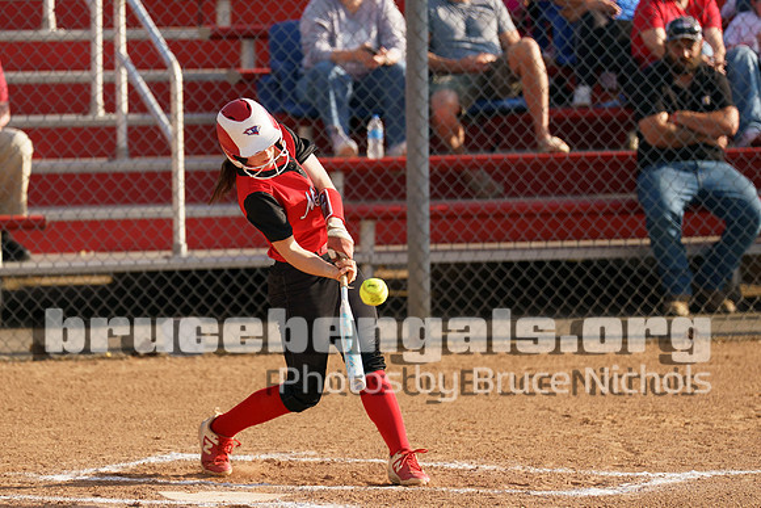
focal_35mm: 347
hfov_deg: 5.9
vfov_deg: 4.0
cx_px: 289
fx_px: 7343
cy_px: 196
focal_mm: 200
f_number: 2.8
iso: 320
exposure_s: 1/3200
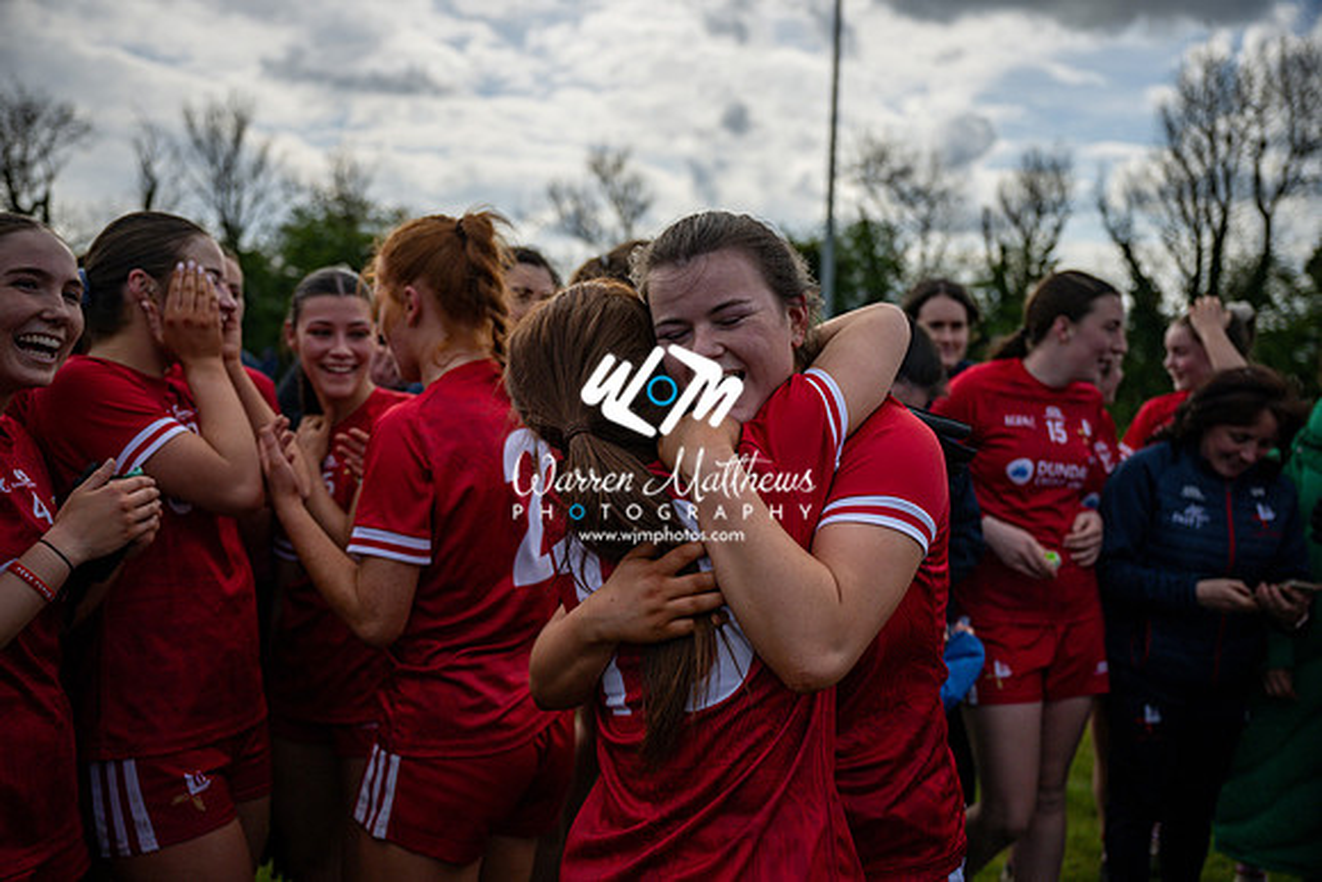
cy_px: 441
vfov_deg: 38.4
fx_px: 1267
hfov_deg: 55.1
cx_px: 661
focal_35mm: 34
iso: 125
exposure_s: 1/8000
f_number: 2.8
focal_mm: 34.5
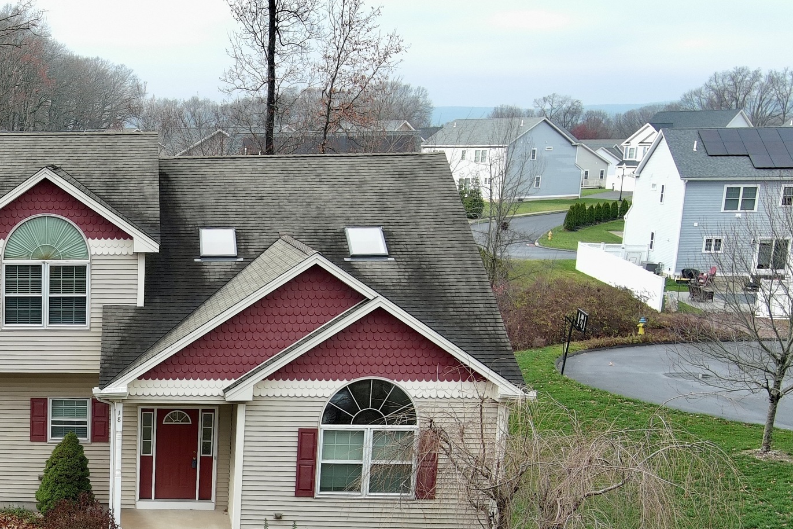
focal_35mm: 65
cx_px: -42
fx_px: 1432
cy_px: 516
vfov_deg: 20.3
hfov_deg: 28.6
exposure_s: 1/283
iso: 100
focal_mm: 10.57
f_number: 2.8
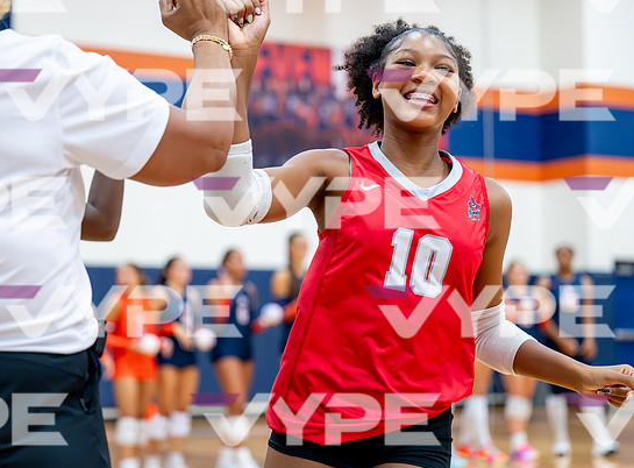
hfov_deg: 22.4
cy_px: 232
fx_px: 1602
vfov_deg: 16.6
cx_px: 315
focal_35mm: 88
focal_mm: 70
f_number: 2.8
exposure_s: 1/800
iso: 4500
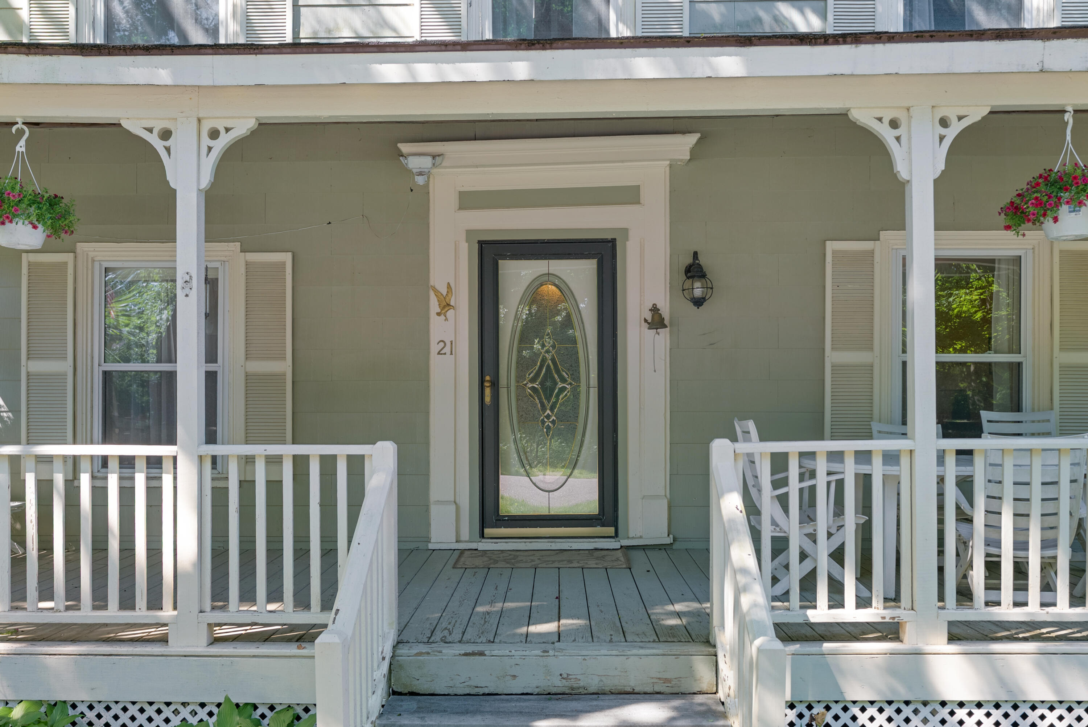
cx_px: 544
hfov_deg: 63.6
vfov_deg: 45.0
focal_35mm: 29
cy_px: 364
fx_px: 877
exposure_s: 1/80
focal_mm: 29
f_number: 7.1
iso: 320
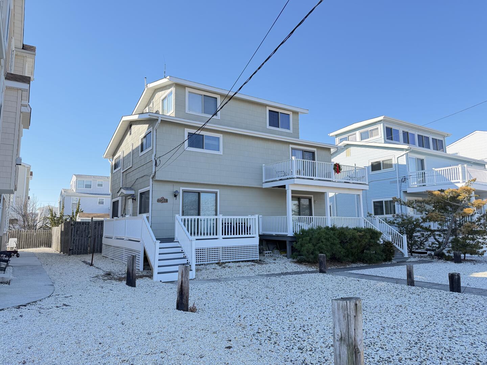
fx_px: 338
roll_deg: +1.1
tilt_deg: +7.8
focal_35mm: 24
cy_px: 182
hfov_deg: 71.6
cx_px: 244
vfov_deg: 56.8
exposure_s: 1/868
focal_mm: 6.76
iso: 100
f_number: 1.78
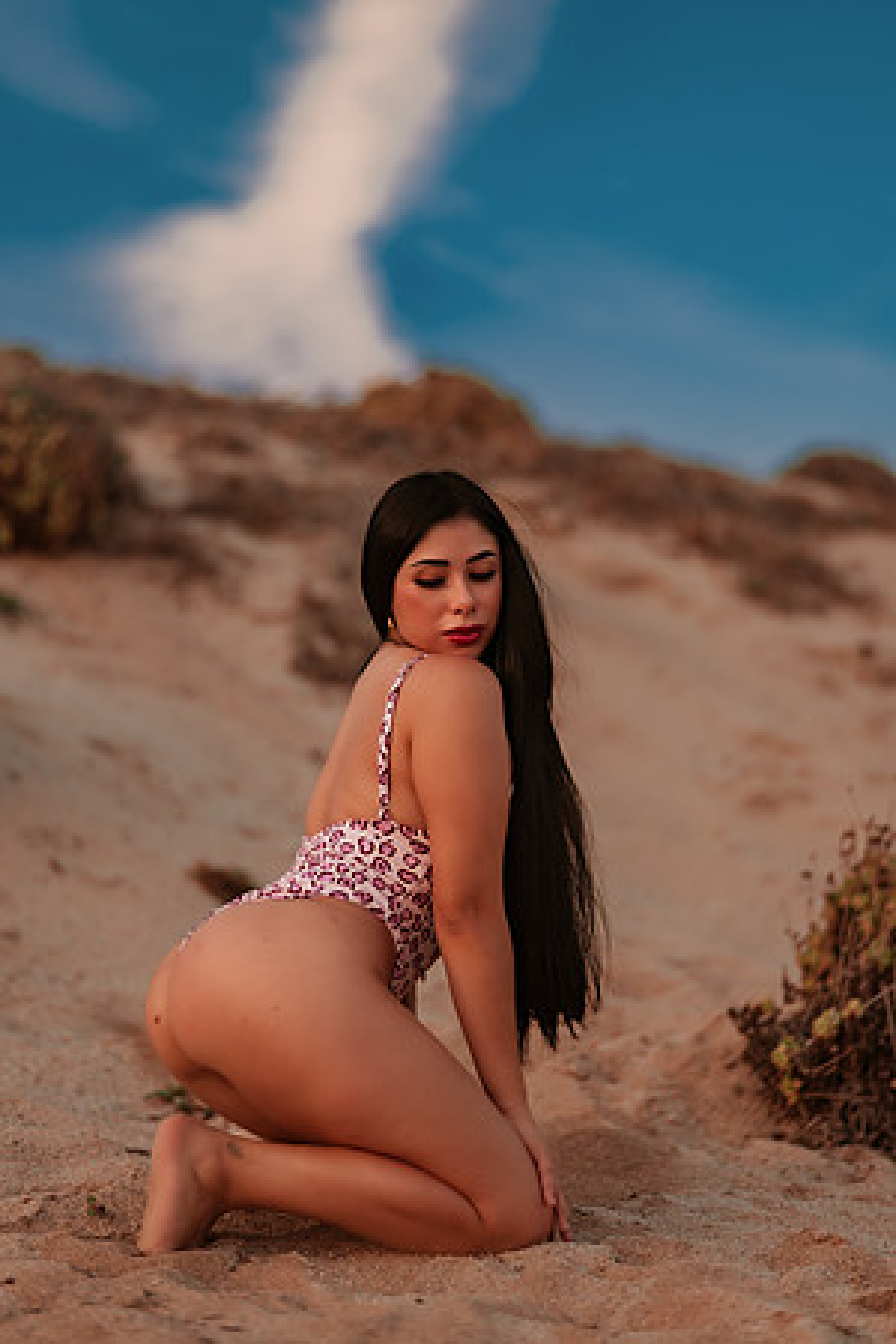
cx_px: 448
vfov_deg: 34.5
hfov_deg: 23.4
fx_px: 2165
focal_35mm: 58
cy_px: 672
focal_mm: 58
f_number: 1.4
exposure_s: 1/320
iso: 100
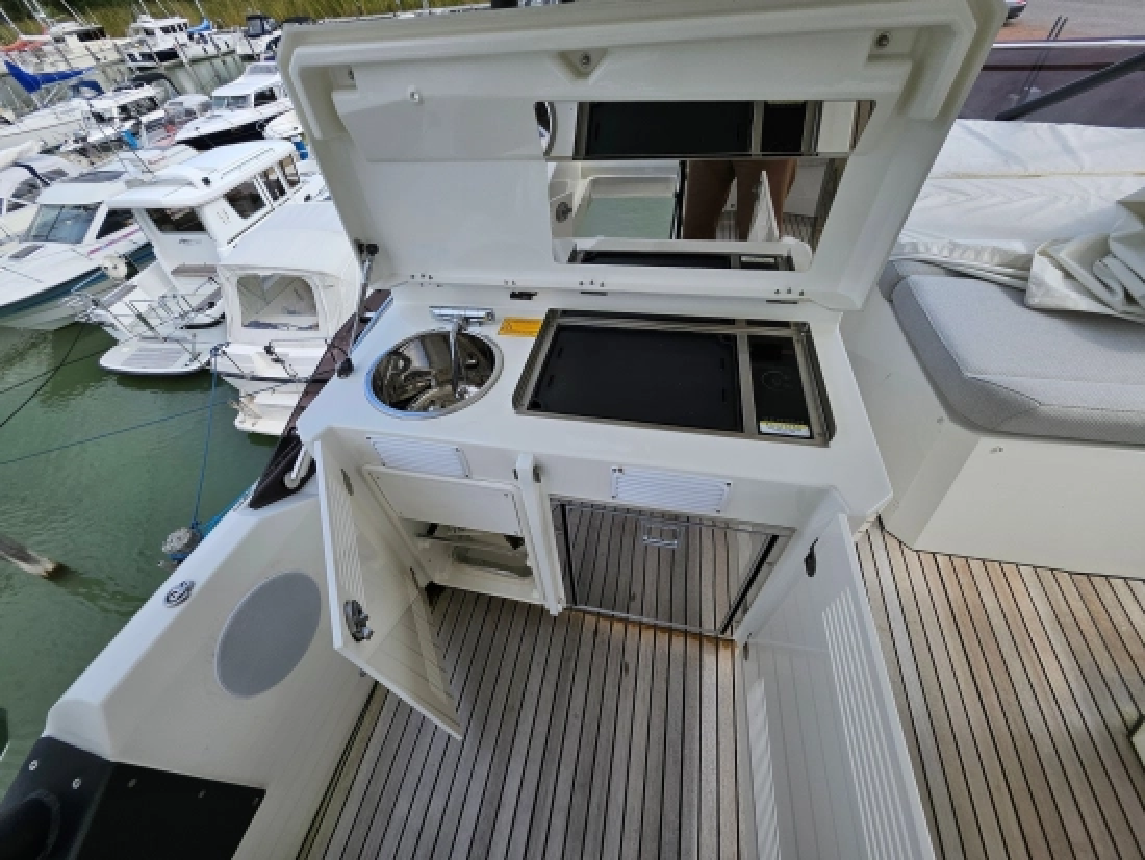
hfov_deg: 106.2
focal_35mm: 13
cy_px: 430
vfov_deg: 90.0
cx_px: 572
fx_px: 430
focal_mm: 1.74
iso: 32
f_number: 2.2
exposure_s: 1/960
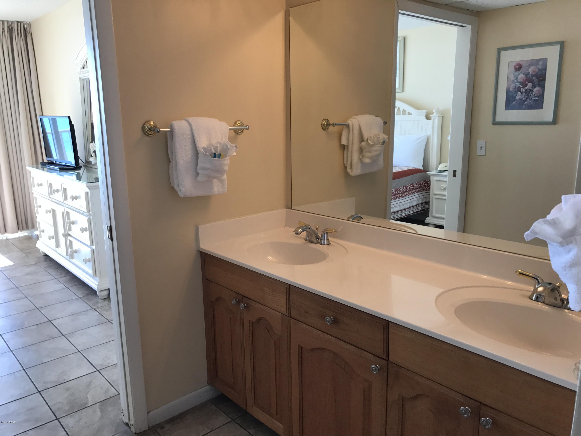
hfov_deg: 63.4
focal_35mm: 28
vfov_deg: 49.7
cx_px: 290
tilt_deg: -12.8
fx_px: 470
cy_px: 218
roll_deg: +1.3
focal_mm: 3.99
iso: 40
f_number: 1.8
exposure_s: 1/120
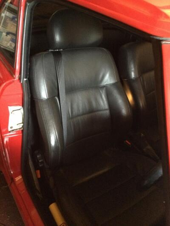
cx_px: 85
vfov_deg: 58.3
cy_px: 113
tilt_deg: -35.8
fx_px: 203
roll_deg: -5.6
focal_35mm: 31
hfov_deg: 45.5
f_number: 2.4
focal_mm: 3.3
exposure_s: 1/17
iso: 640
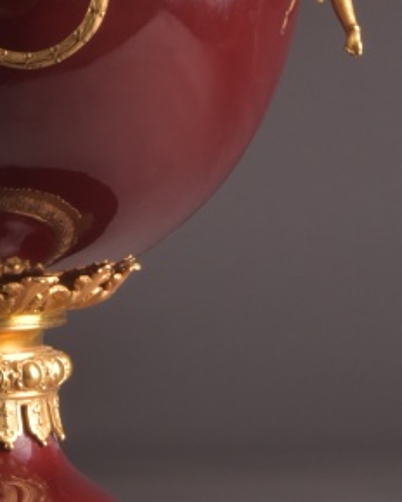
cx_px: 27
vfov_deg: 4.7
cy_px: -92
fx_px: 6068
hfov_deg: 3.8
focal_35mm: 408
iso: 400
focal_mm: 105
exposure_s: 1/125
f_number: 25
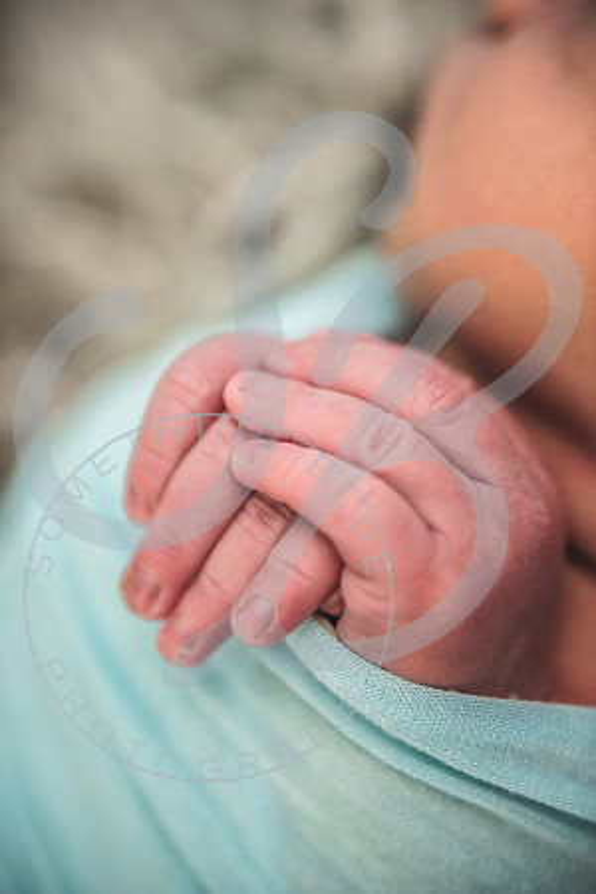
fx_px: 1490
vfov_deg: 33.4
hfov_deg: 22.6
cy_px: 447
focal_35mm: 60
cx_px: 298
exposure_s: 1/100
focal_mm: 60
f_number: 2.8
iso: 2500
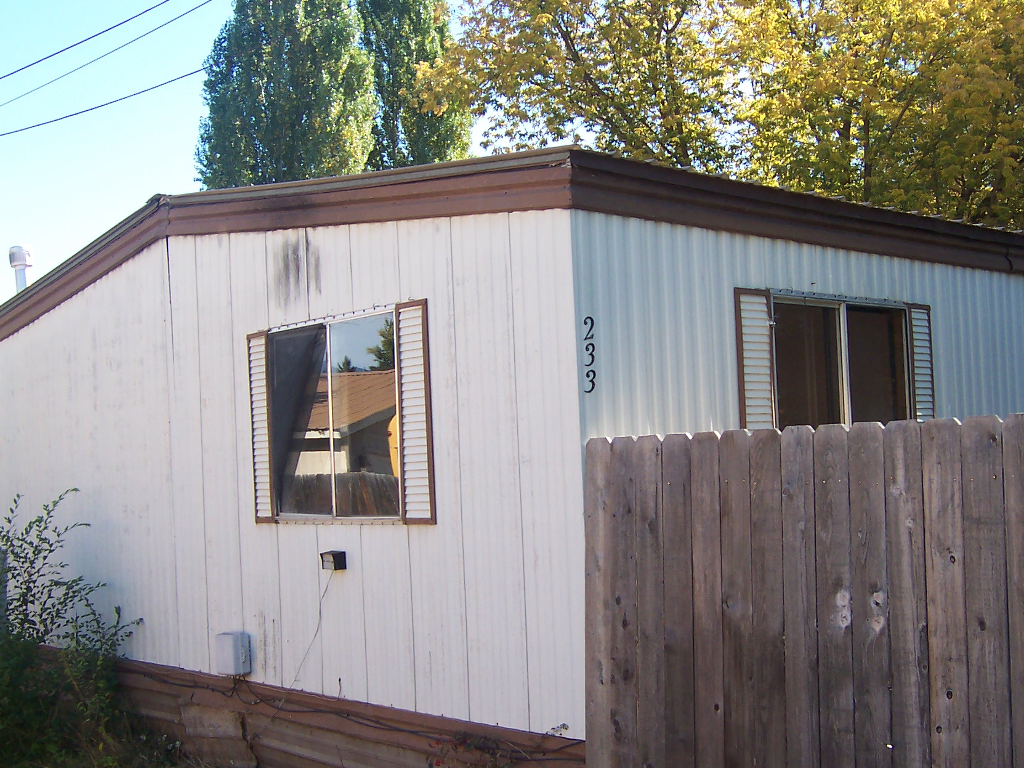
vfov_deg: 32.8
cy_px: 429
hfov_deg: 42.8
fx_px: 1302
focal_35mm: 44
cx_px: 607
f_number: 3.4
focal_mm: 5.6
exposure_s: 1/250
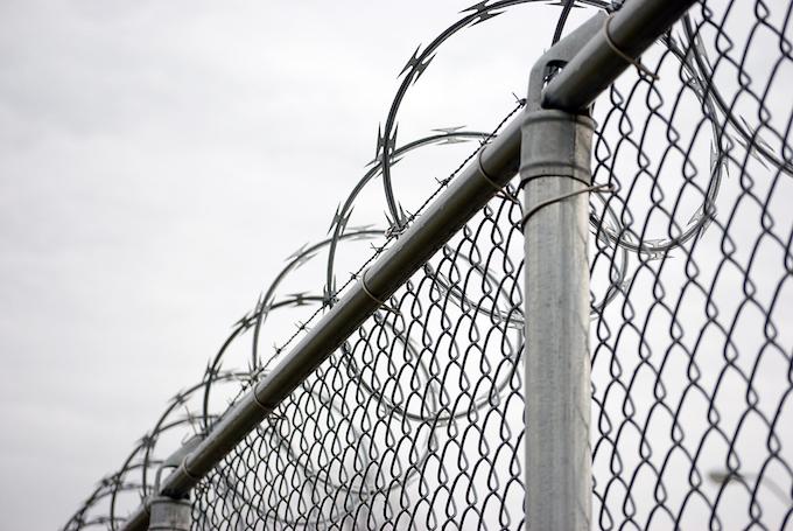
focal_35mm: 99
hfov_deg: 20.6
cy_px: 266
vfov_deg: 13.9
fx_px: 2183
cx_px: 396
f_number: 5
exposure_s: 1/200
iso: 100
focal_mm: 66
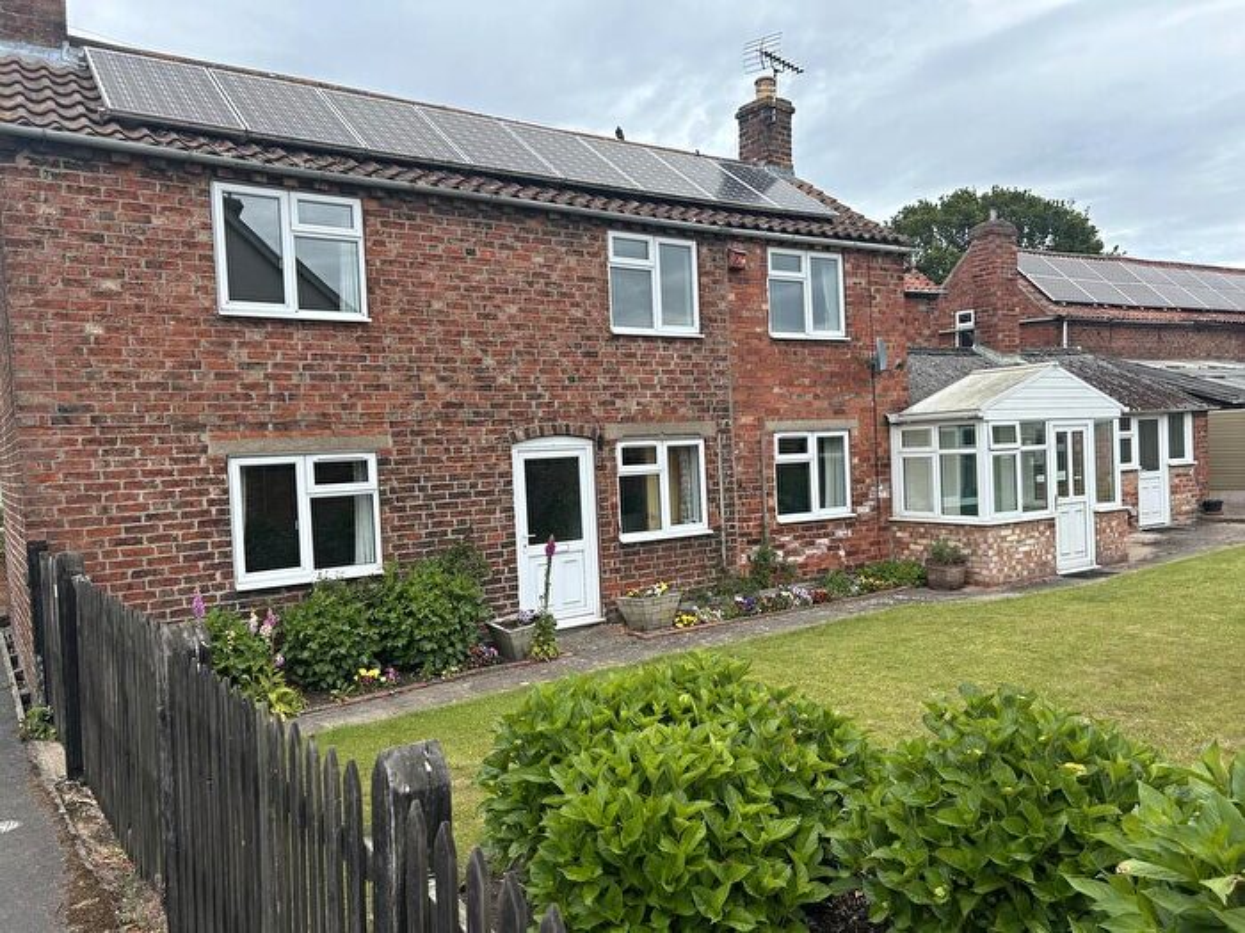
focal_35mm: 26
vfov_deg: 53.1
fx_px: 935
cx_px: 622
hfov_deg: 67.3
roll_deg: +2.4
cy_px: 466
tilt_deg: -0.8
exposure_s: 1/2083
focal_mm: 5.7
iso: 50
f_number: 1.5
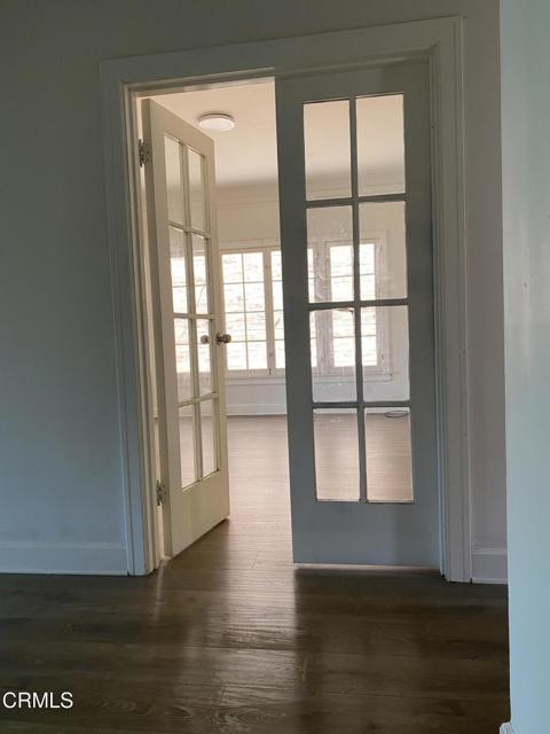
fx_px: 551
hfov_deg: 53.1
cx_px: 275
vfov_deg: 67.3
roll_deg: +2.7
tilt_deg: -2.5
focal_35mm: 26
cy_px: 367
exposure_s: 1/61
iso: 125
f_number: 1.8
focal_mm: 4.25
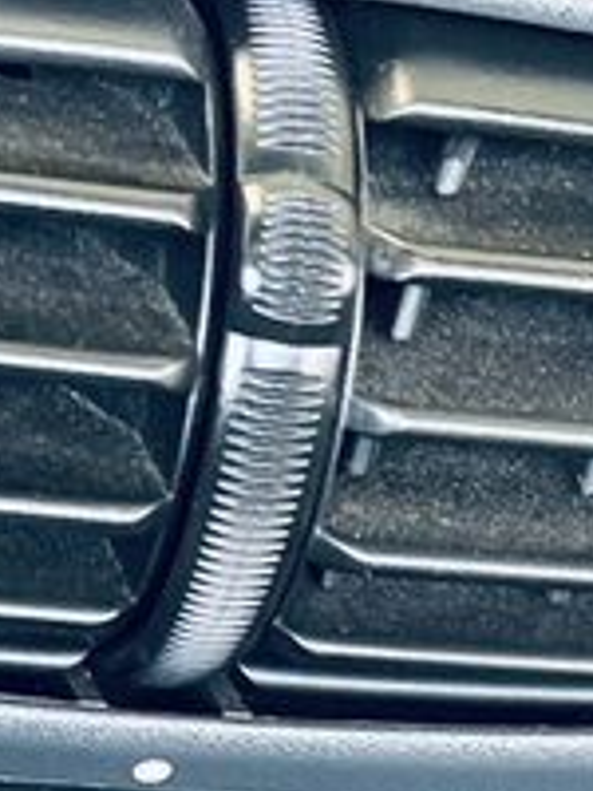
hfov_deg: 11.4
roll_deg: -11.1
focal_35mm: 128
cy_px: 1198
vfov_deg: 14.4
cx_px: -28
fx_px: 2924
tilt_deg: -30.9
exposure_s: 1/48
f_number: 1.6
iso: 500
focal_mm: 5.1
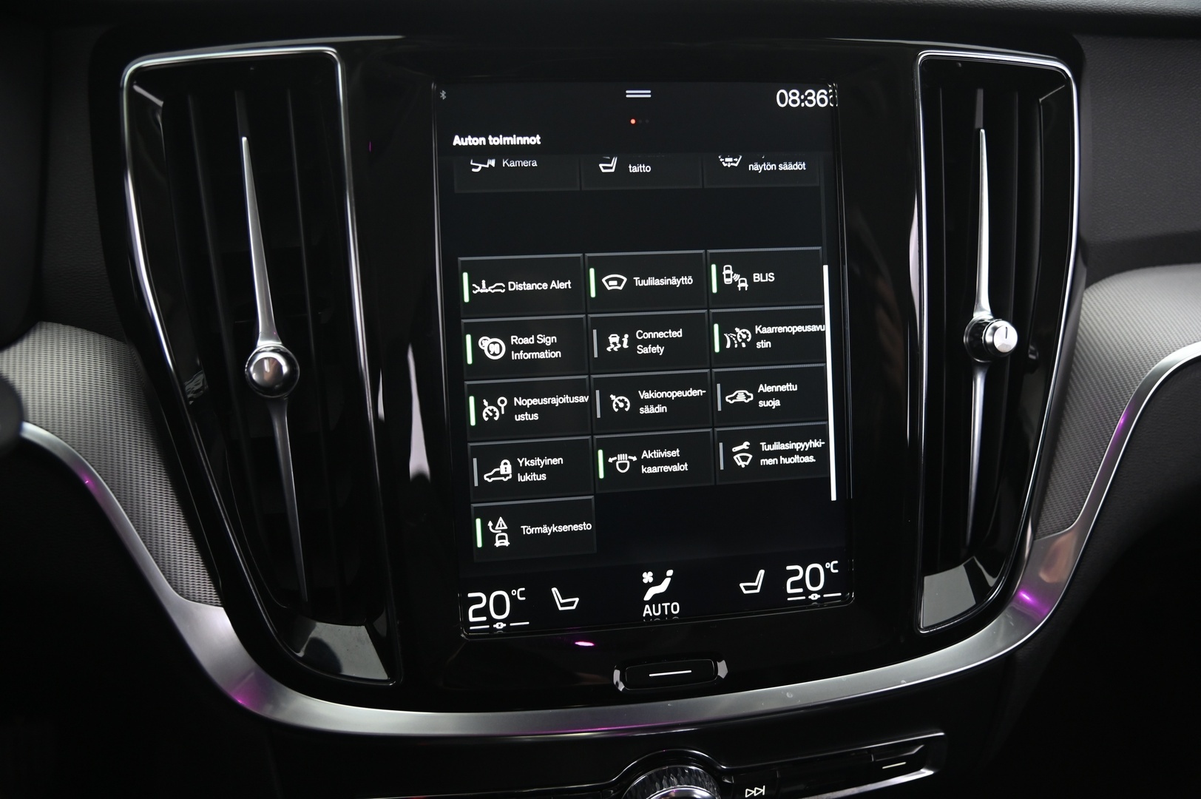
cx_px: 600
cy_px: 400
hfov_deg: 58.8
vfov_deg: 41.1
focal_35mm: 32
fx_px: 1067
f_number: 4
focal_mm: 32
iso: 2000
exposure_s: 1/15
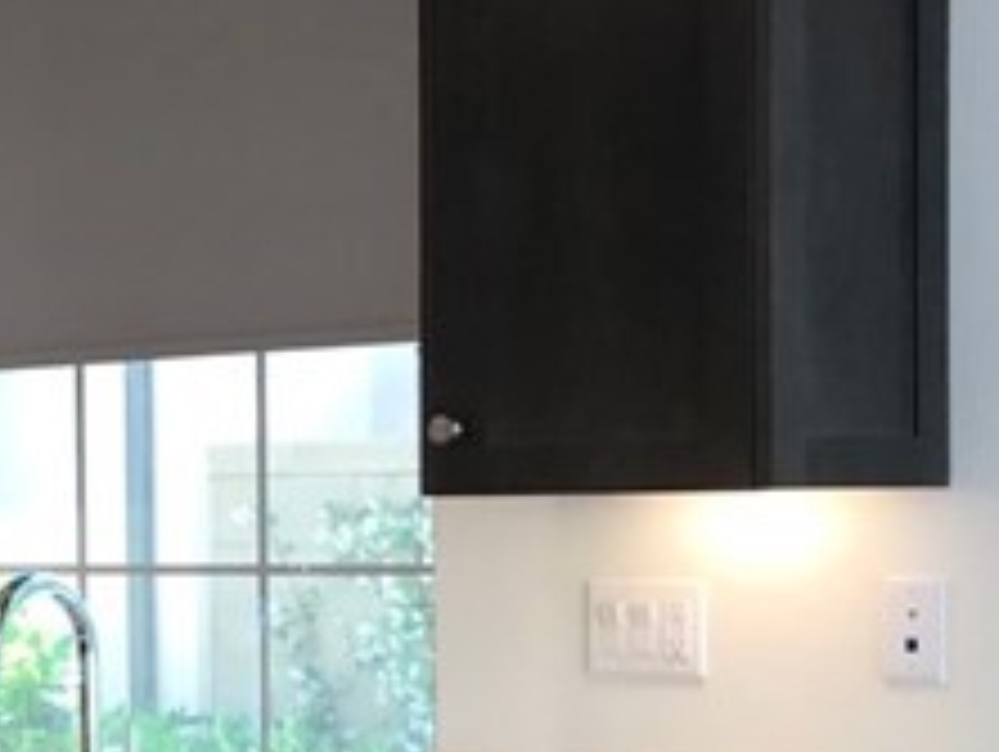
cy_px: 671
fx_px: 3727
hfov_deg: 13.7
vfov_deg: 11.4
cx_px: -778
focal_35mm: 129
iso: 32
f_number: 1.8
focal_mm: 3.99
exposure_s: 1/60
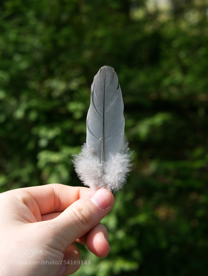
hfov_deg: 24.5
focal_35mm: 60
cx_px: 104
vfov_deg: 32.2
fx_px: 480
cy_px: 138
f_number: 5
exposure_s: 1/250
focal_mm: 30
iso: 200
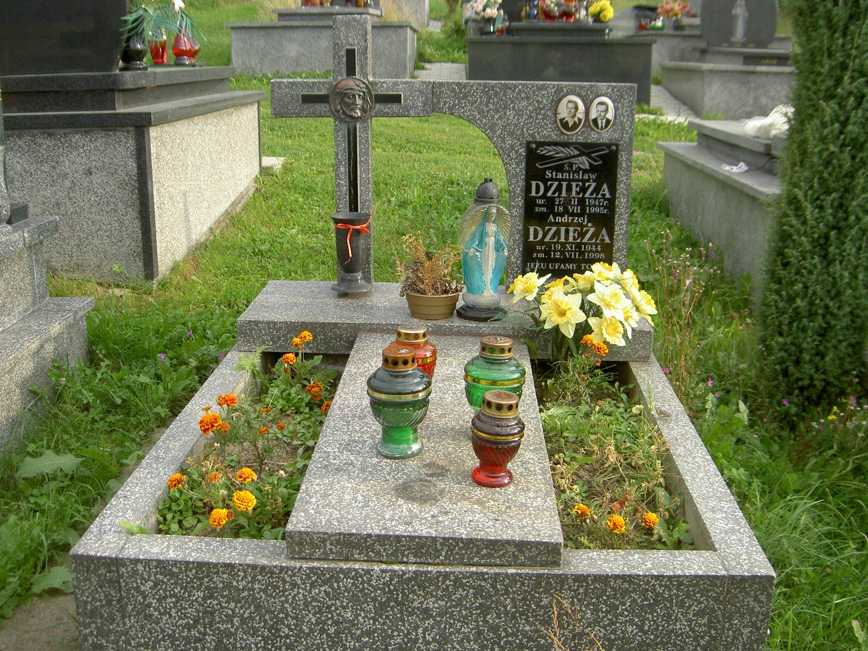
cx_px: 434
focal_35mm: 39
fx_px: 978
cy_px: 326
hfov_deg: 47.9
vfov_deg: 36.8
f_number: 2.8
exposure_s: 1/200
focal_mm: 8
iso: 50
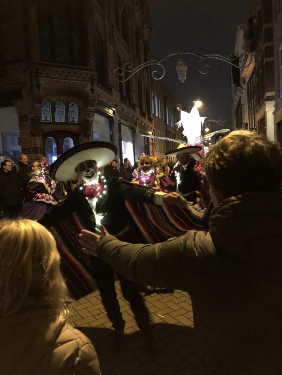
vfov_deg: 63.4
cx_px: 141
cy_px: 188
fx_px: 304
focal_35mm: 28
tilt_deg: -3.1
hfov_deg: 49.7
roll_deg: +2.8
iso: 80
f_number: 1.8
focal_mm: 3.99
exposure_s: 1/5
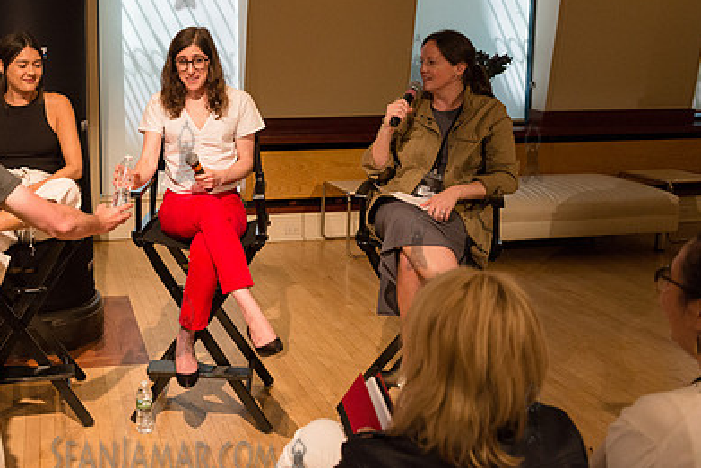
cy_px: 152
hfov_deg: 44.1
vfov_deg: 30.9
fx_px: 838
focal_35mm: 43
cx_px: 185
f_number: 4
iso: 2500
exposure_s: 1/500
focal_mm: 29
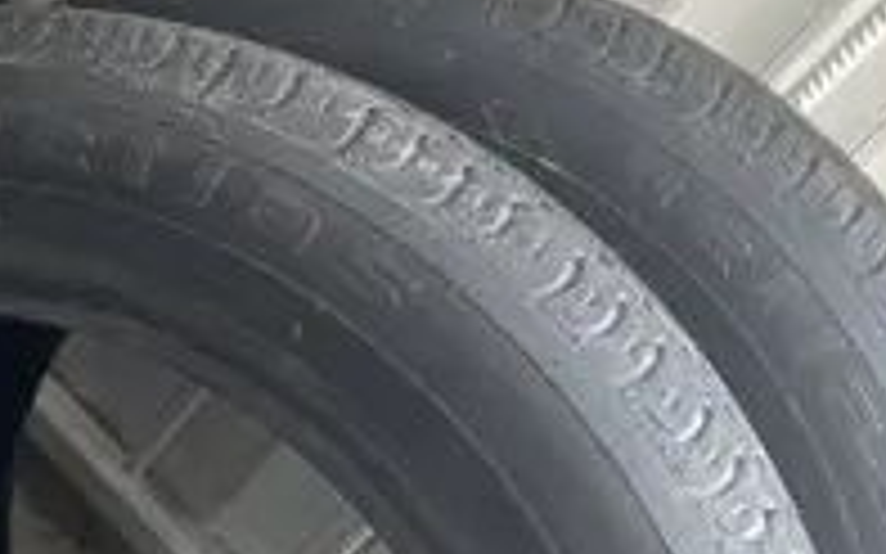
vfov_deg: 15.5
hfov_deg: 23.7
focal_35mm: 84
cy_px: 153
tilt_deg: -32.9
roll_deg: -34.7
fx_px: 2028
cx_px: 18
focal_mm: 5.1
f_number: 1.6
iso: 320
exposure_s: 1/50
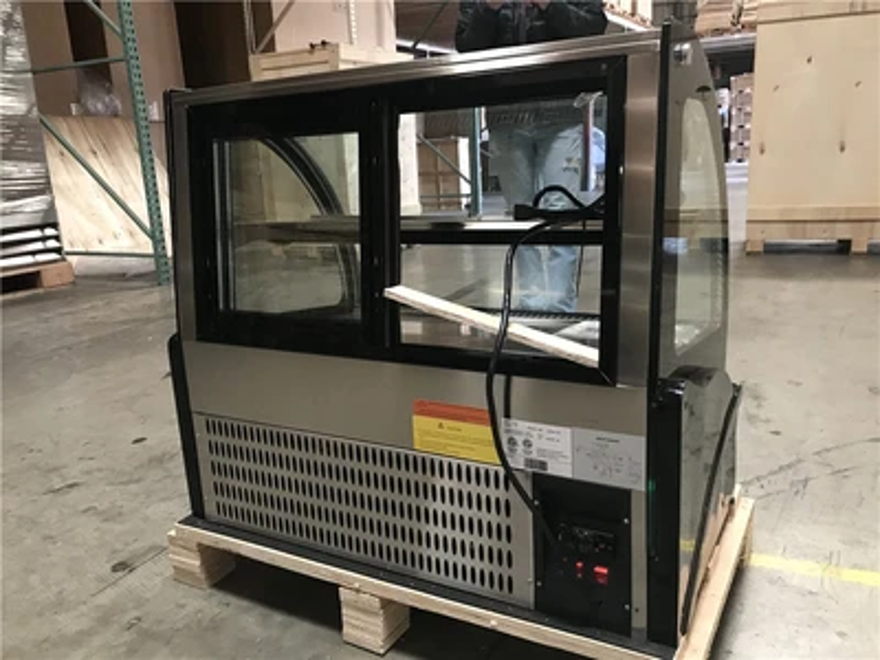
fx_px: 712
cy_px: 330
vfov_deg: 49.7
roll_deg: +3.6
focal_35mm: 28
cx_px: 440
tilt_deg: -12.8
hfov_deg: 63.4
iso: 100
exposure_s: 1/13
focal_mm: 3.99
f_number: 1.8
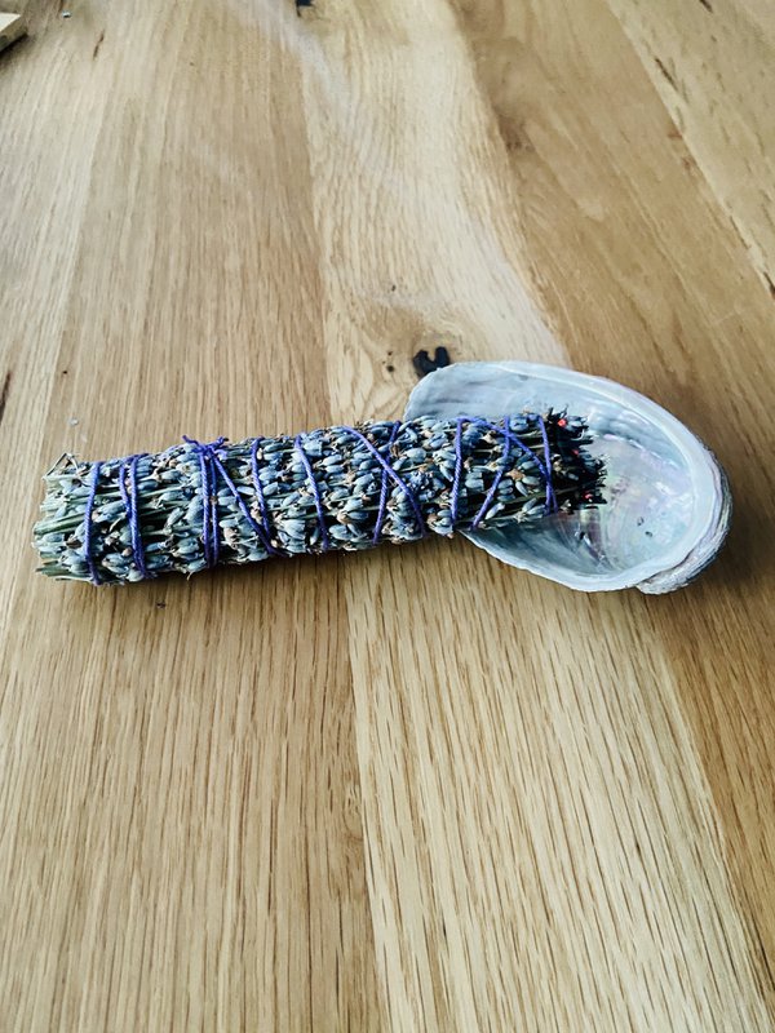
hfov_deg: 53.1
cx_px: 388
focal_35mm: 26
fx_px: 776
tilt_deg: -55.4
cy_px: 516
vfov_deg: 67.3
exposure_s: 1/30
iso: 800
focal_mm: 4.25
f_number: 1.8
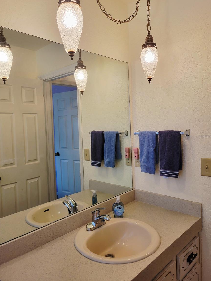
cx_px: 106
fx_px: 219
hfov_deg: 51.4
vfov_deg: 65.3
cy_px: 136
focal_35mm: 27
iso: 80
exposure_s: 1/120
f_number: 1.8
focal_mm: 5.4
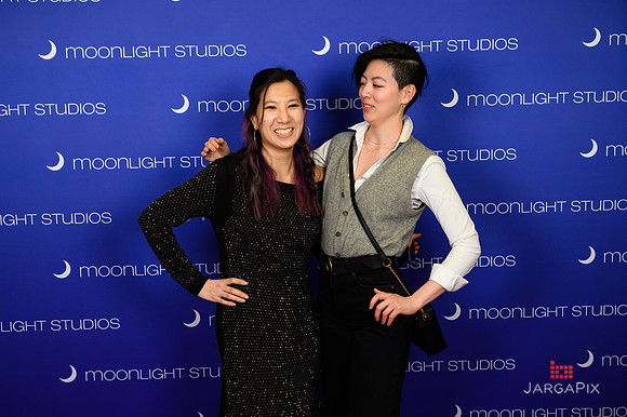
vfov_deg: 28.0
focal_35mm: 48
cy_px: 208
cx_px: 314
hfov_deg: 41.1
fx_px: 835
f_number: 5
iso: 800
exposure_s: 1/200
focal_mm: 48
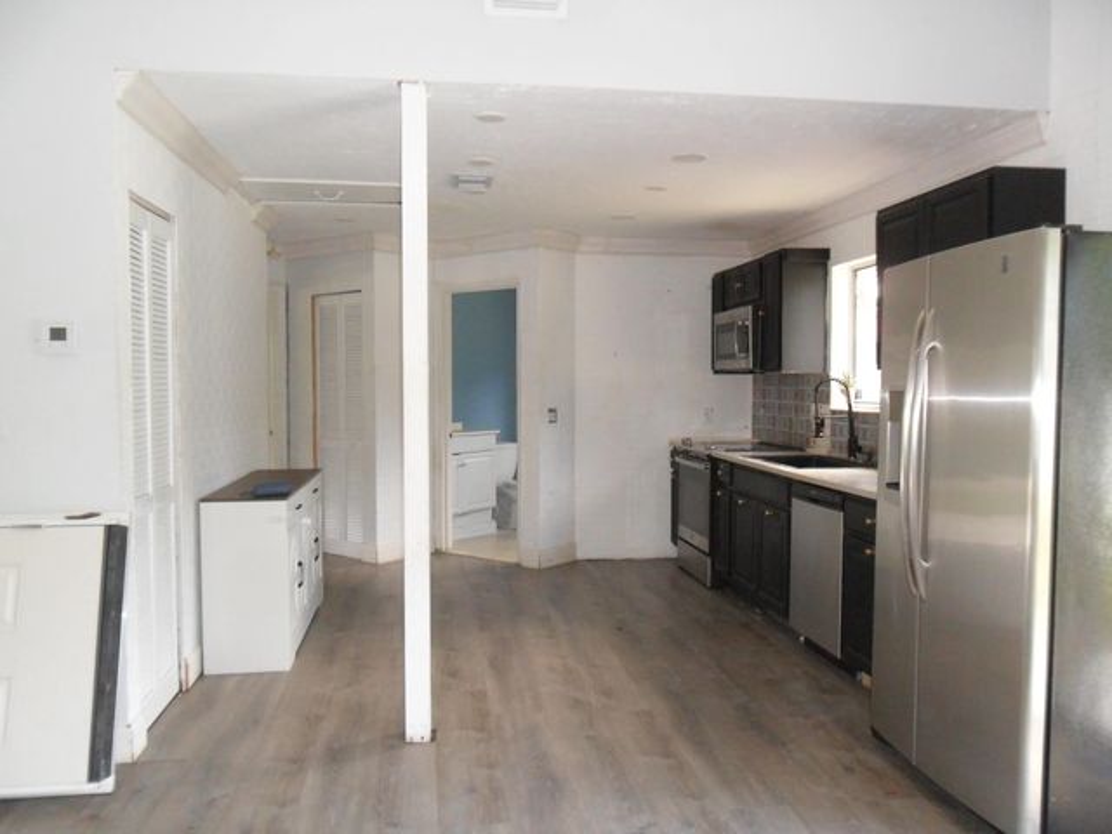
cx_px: 556
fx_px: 867
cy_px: 417
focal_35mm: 27
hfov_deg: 65.3
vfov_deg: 51.4
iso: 240
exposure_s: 1/45
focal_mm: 4.9
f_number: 3.5
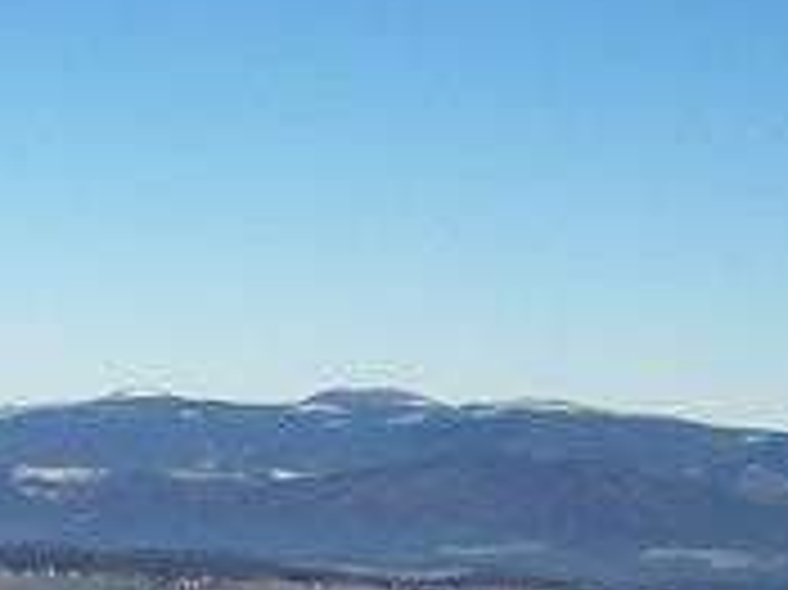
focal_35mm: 114
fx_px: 2593
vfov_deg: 12.6
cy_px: 718
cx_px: 446
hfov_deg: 17.3
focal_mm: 6
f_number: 4.8
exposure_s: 1/350
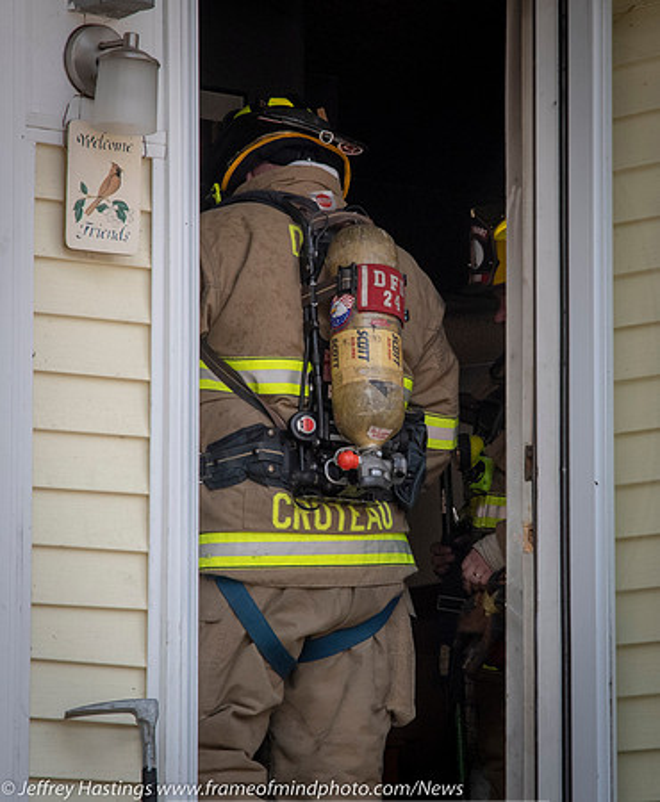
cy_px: 422
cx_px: 424
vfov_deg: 9.6
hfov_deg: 7.9
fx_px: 4766
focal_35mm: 198
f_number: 9
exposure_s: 1/320
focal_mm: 80
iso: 1000
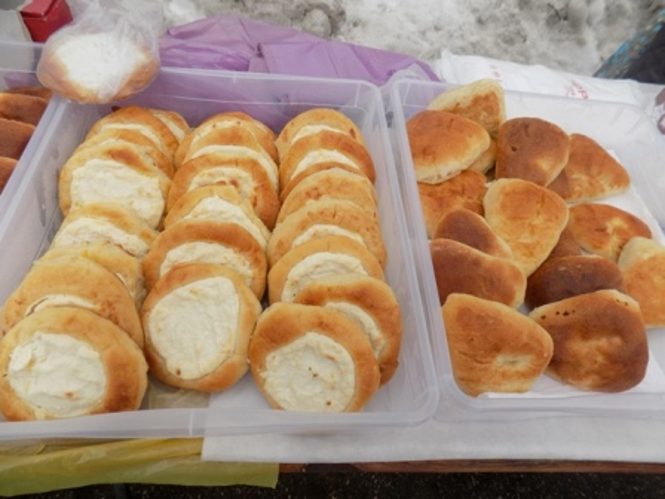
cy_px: 250
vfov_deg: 58.9
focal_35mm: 23
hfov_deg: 73.9
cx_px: 332
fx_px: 442
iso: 80
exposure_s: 1/320
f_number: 3.1
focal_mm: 4
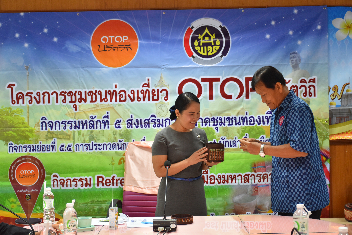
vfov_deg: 23.8
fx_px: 557
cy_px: 118
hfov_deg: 35.1
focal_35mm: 57
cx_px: 176
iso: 800
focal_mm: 38
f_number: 4.2
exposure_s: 1/60
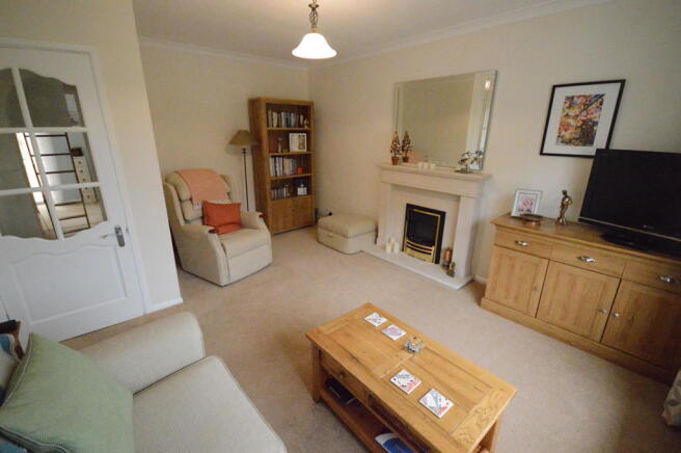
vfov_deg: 77.2
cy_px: 226
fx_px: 283
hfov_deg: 100.4
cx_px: 340
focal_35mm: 15
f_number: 4
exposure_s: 1/500
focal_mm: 10
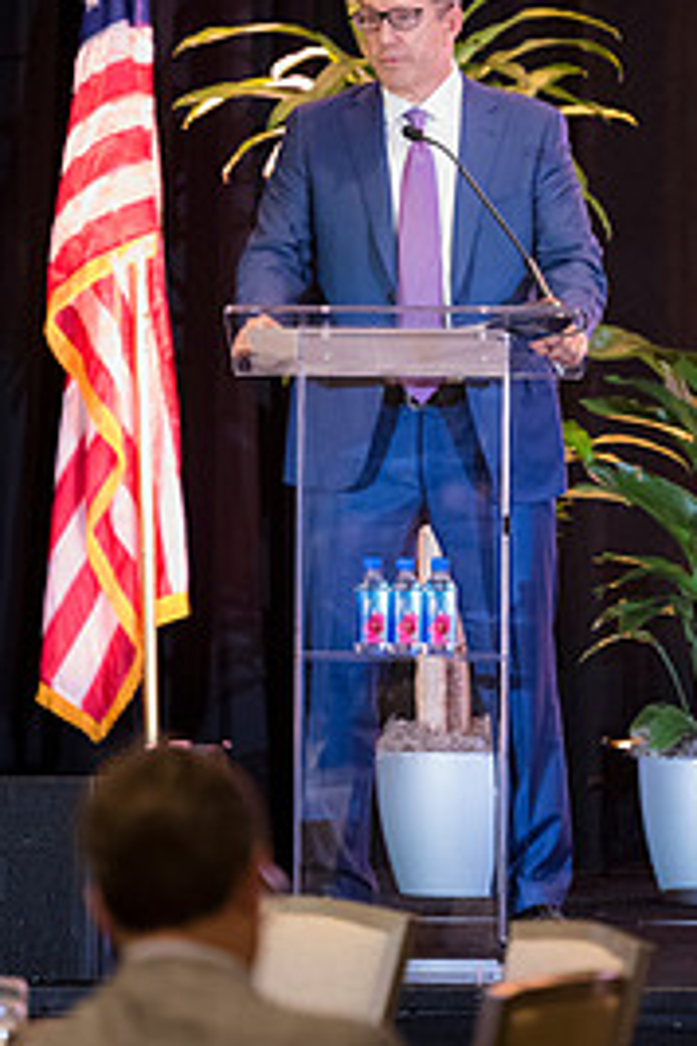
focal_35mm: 337
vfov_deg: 6.1
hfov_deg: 4.1
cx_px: 423
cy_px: 270
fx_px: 9786
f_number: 2.8
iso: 6400
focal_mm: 200
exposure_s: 1/160
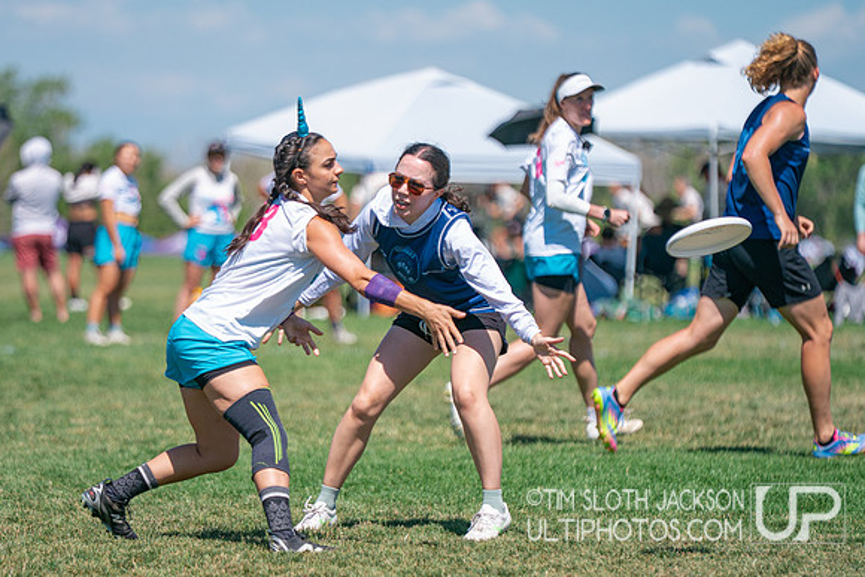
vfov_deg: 5.3
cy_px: 325
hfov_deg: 7.9
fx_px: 6228
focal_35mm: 259
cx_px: 347
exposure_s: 1/4000
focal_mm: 200
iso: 250
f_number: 2.8
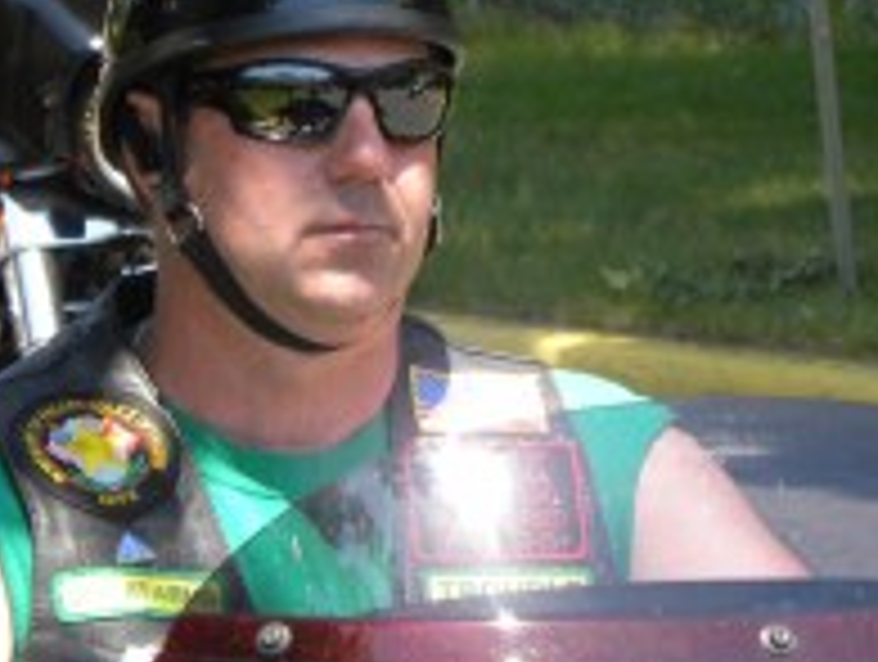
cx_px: 374
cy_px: 252
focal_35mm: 434
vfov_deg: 3.4
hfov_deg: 4.6
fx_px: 11028
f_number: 4.5
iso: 64
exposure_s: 1/125
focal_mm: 37.7
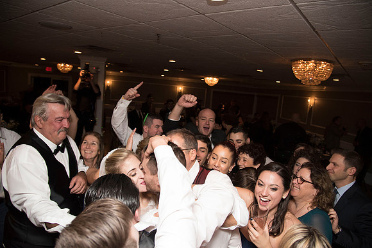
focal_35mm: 24
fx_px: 248
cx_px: 186
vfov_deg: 53.2
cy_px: 124
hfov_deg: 73.7
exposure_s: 1/200
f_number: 4
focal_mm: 24
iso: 2000
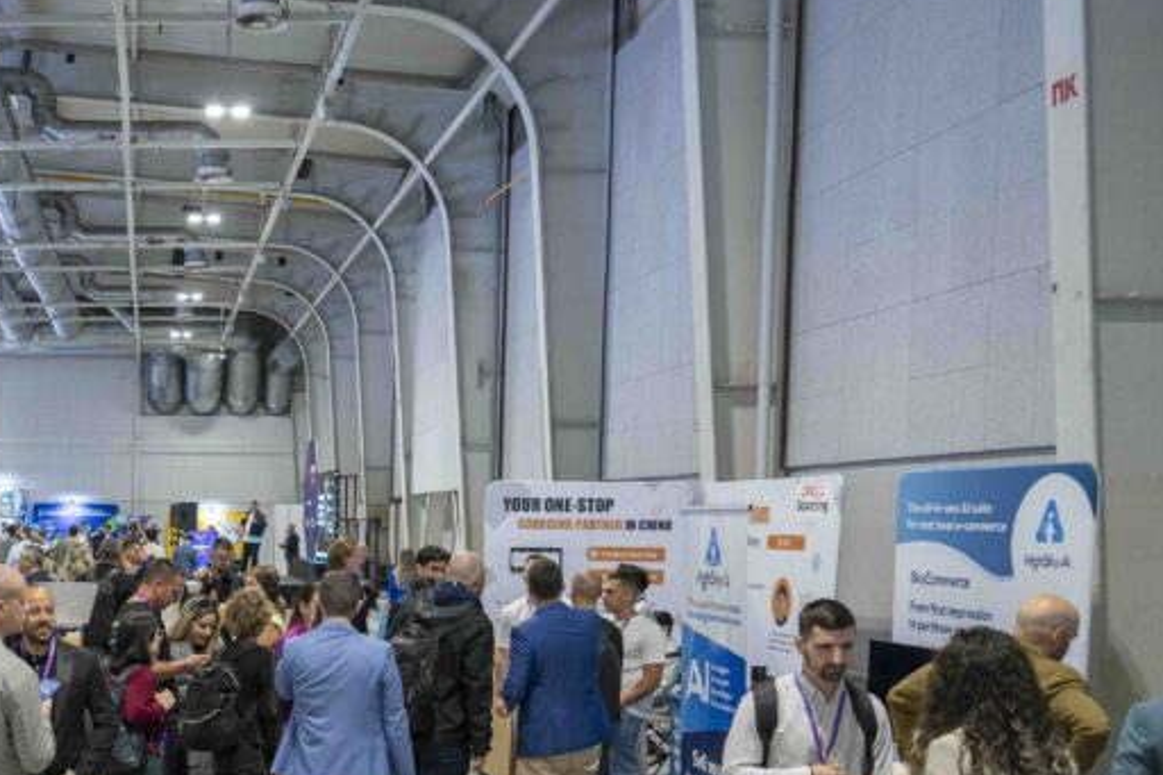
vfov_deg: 27.5
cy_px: 628
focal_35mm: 48
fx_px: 1550
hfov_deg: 37.8
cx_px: 75
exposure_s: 1/160
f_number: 2.8
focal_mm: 24
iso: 1100
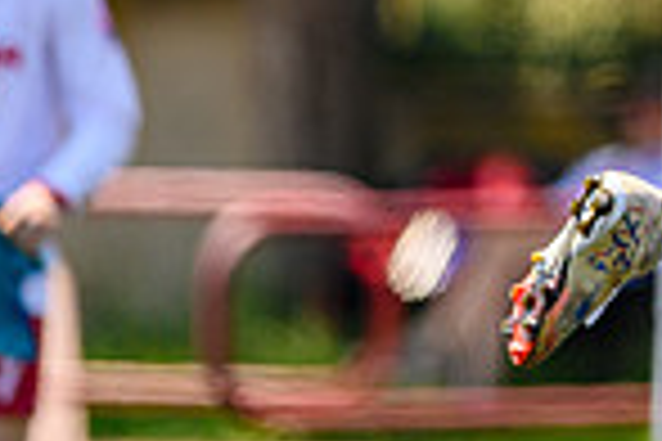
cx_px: 1067
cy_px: -295
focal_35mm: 1573
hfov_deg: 1.3
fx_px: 28923
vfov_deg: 0.9
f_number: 3.2
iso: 100
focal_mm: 400
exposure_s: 1/1250
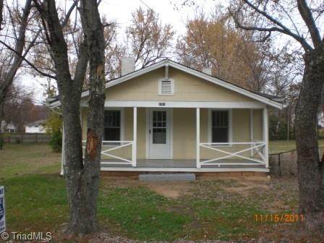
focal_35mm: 38
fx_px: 356
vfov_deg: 37.7
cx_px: 162
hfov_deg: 49.0
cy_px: 122
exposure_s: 1/250
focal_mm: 6.3
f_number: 3.1
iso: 50
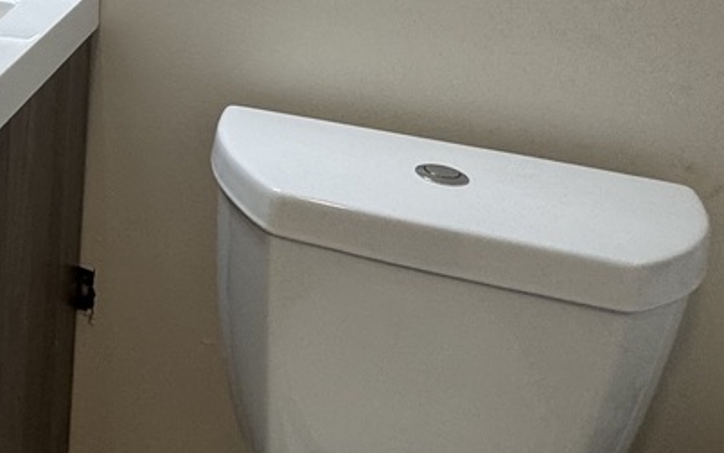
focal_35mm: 53
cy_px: -38
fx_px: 1046
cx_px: -111
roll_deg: -0.4
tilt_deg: -16.8
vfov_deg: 23.1
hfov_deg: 32.5
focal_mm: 2.22
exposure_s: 1/120
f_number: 2.2
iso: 125
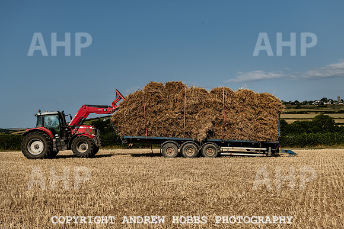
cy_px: 114
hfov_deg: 44.5
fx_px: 421
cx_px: 172
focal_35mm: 44
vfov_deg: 30.5
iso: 64
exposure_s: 1/1600
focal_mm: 44
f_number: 5.6
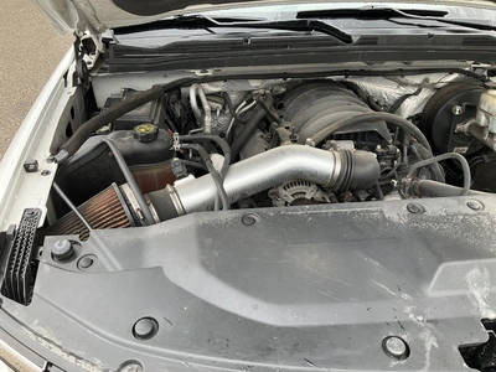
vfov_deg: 48.2
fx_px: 416
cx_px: 248
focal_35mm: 29
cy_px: 186
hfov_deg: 61.7
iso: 40
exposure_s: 1/122
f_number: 1.8
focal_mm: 3
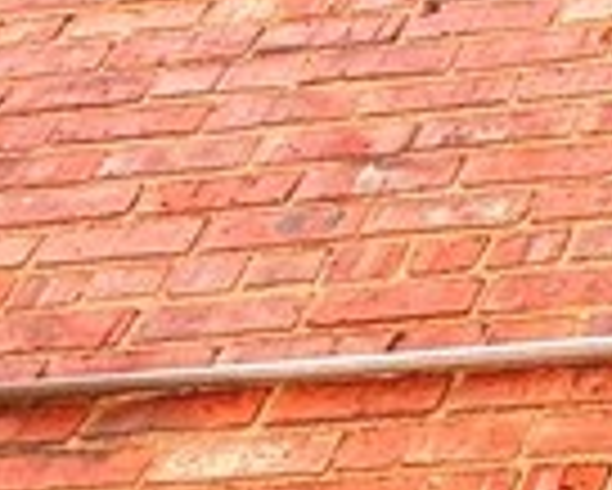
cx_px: 1539
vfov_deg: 14.6
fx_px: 1867
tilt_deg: +34.9
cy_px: 526
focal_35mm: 103
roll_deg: -2.3
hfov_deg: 13.1
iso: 64
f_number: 2.2
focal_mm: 2.22
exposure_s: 1/141
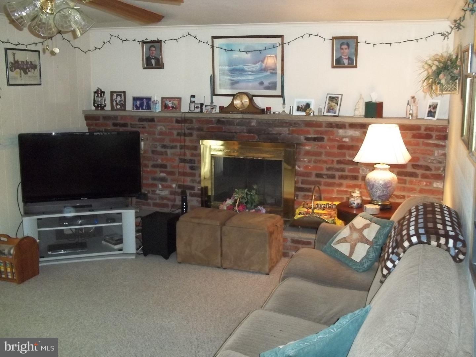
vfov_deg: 39.7
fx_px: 495
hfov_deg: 51.4
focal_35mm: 36
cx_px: 238
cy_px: 178
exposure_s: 1/30
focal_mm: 6.5
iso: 320
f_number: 3.1
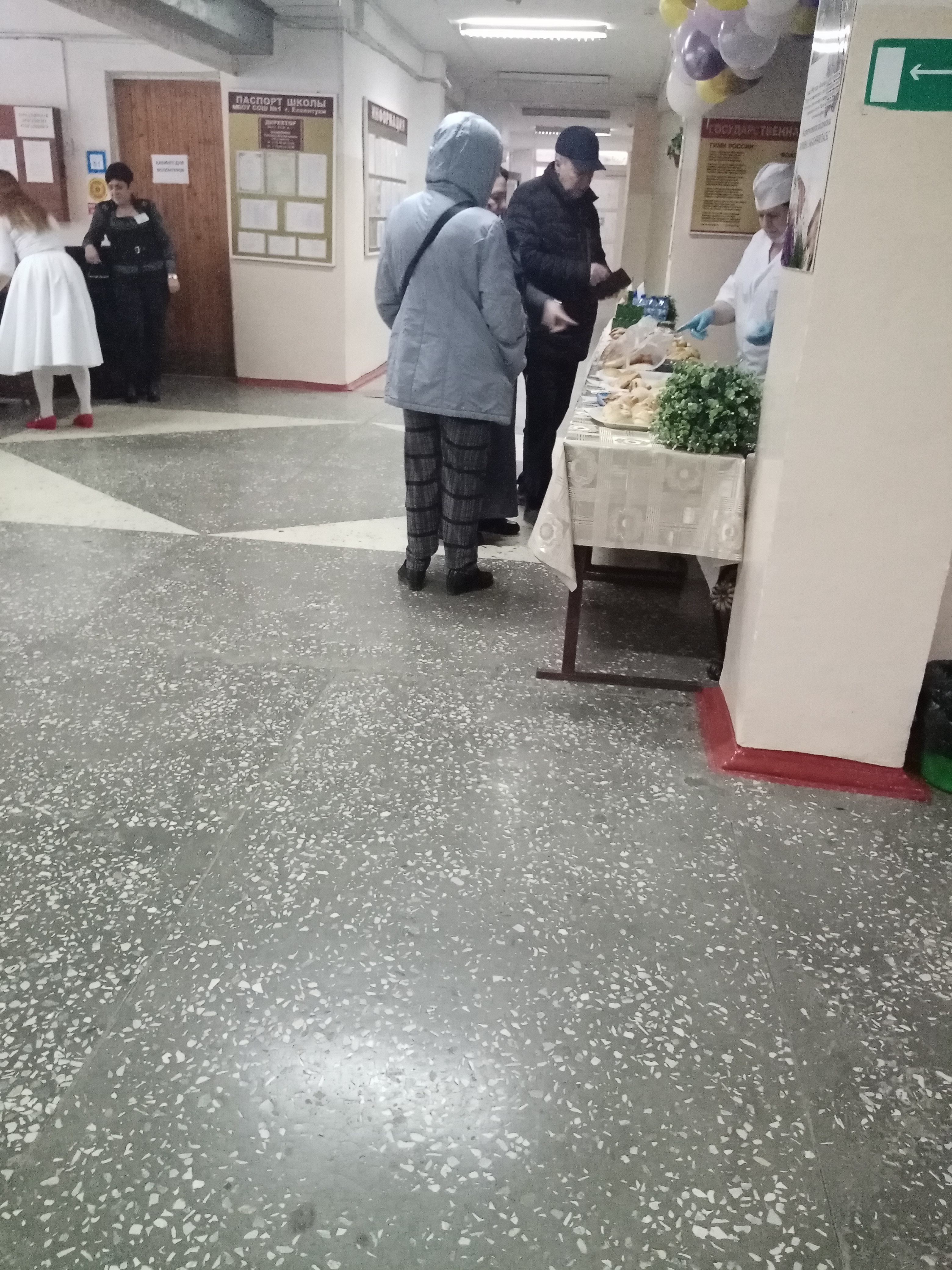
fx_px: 953
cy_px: 635
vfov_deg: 67.3
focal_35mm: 26
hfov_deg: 53.1
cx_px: 476
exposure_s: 1/20
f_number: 1.8
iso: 1089
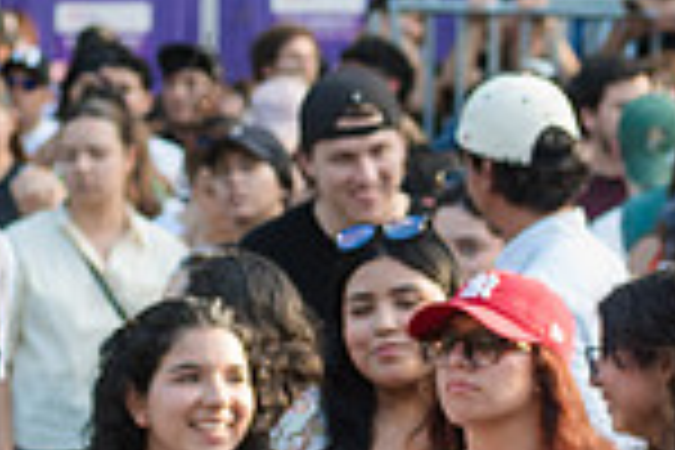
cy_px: 340
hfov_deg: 5.5
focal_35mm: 370
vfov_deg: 3.7
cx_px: 848
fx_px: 6937
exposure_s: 1/640
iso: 1000
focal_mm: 80
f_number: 4.5
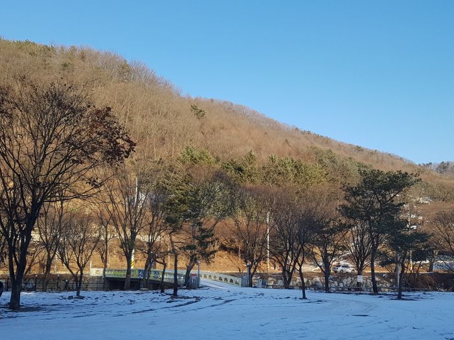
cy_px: 203
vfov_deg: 37.5
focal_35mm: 38
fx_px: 498
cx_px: 254
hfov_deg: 48.9
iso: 50
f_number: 1.7
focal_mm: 4.2
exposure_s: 1/1220
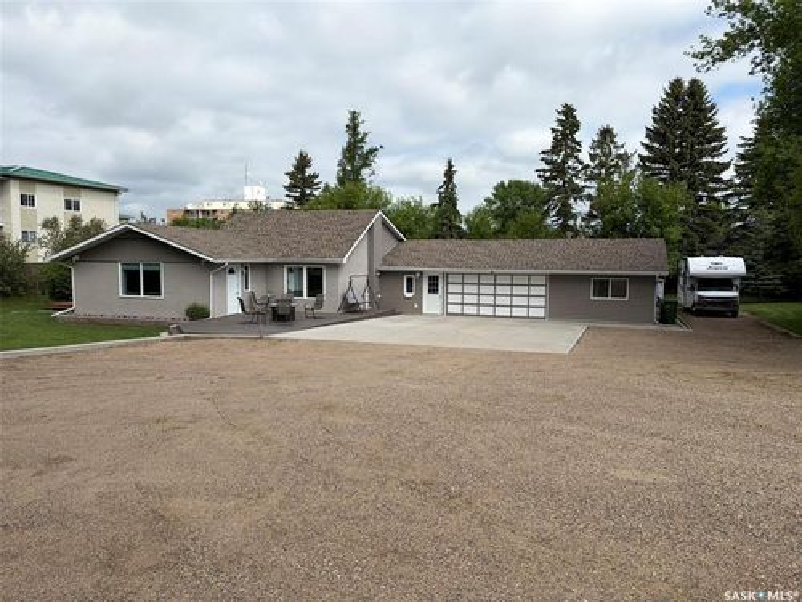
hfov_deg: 67.3
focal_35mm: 26
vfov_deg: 53.1
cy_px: 301
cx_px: 401
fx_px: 602
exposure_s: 1/4329
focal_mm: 5.96
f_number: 1.6
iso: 50
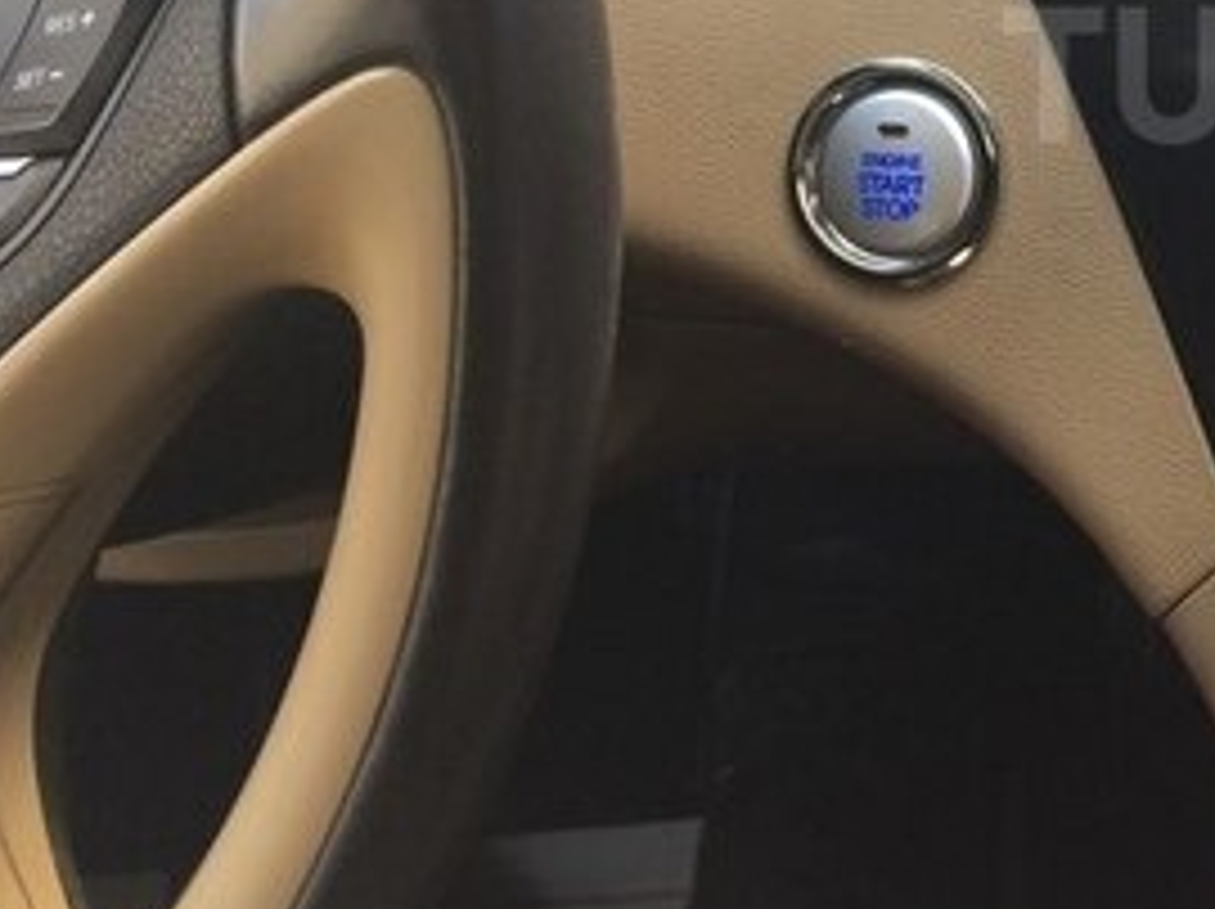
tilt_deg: -29.4
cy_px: 74
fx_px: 2490
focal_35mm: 71
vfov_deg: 20.2
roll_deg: +4.2
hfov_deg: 24.8
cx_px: 1462
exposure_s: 1/33
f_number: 2.2
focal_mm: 4.15
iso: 32
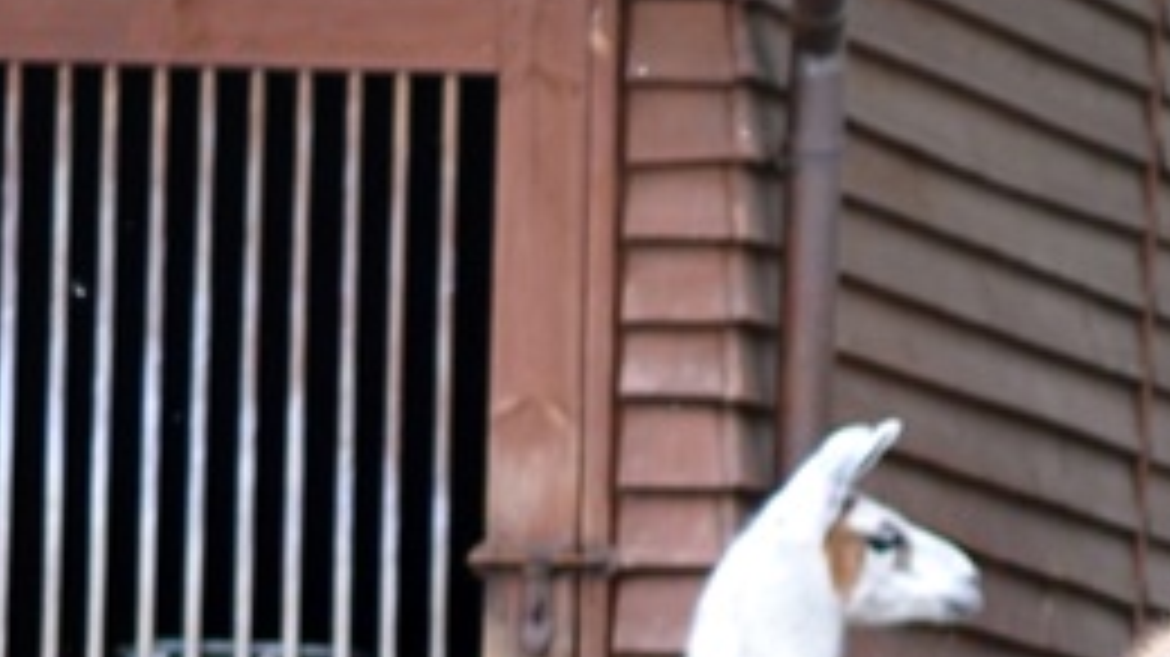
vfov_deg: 2.5
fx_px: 14978
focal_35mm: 483
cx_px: 3038
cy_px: 1238
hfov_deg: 4.4
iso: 100
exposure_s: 1/800
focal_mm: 50
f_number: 1.8
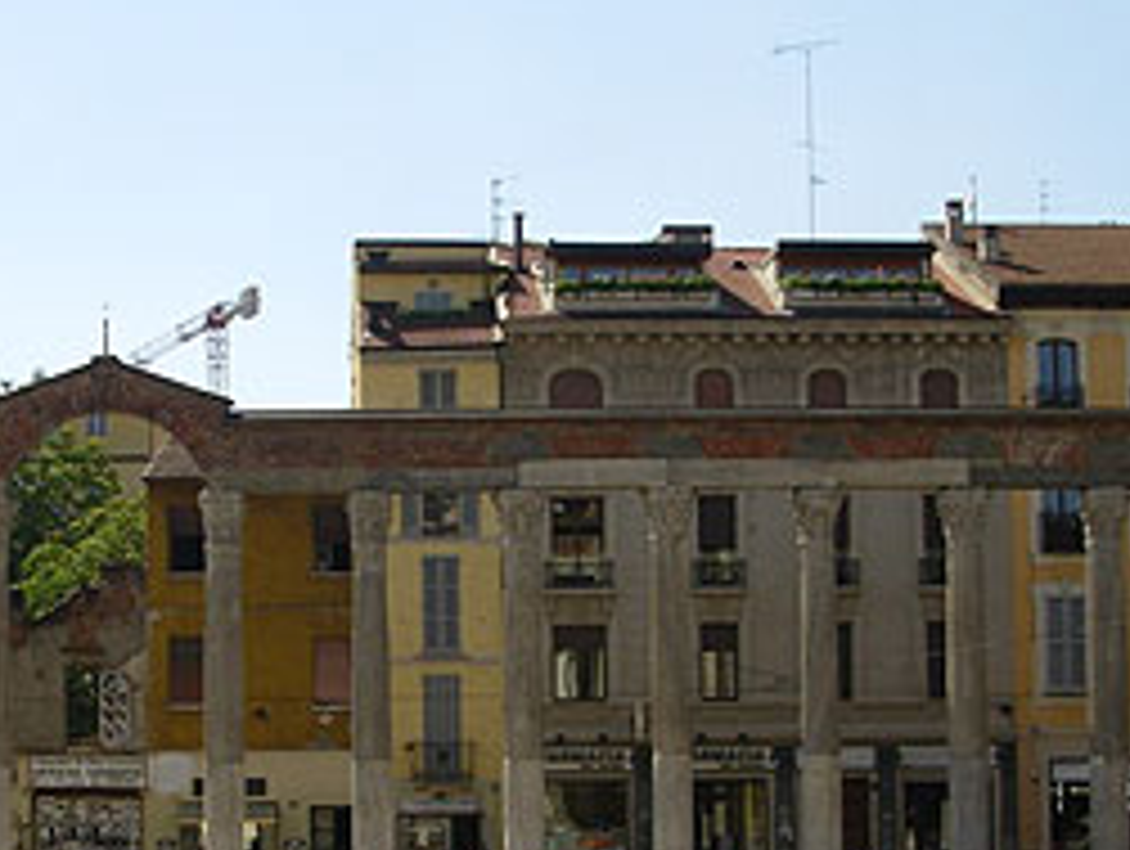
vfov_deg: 21.4
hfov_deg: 28.4
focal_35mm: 68
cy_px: 702
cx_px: 419
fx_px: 2223
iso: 50
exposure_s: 1/1085
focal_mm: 6.3
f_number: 2.9
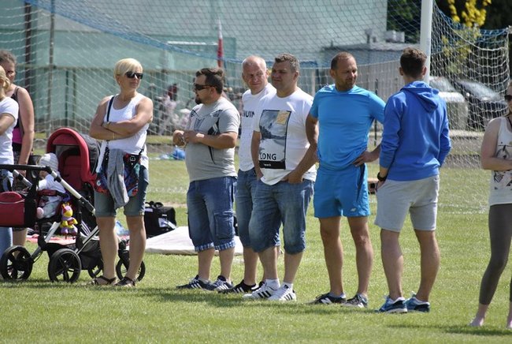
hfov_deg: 6.9
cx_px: 256
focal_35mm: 300
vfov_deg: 4.6
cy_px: 172
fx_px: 4274
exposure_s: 1/640
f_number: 5.6
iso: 200
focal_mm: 200
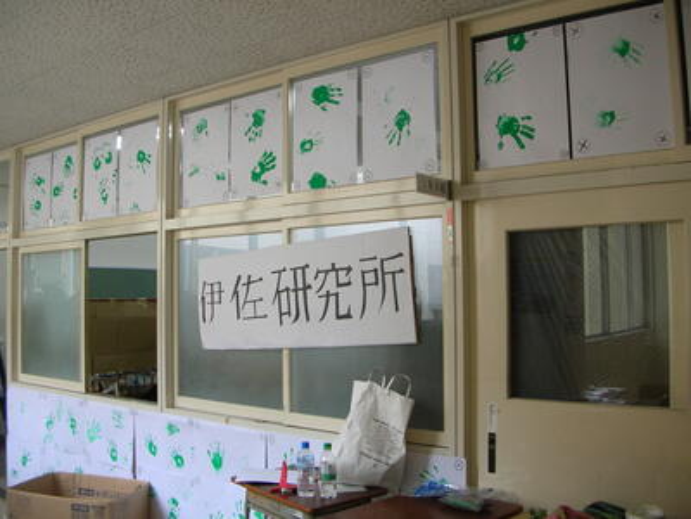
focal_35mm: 35
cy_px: 260
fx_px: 699
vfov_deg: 40.7
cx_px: 346
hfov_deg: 52.6
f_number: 2.8
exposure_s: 1/24.1
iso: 50
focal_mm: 5.8
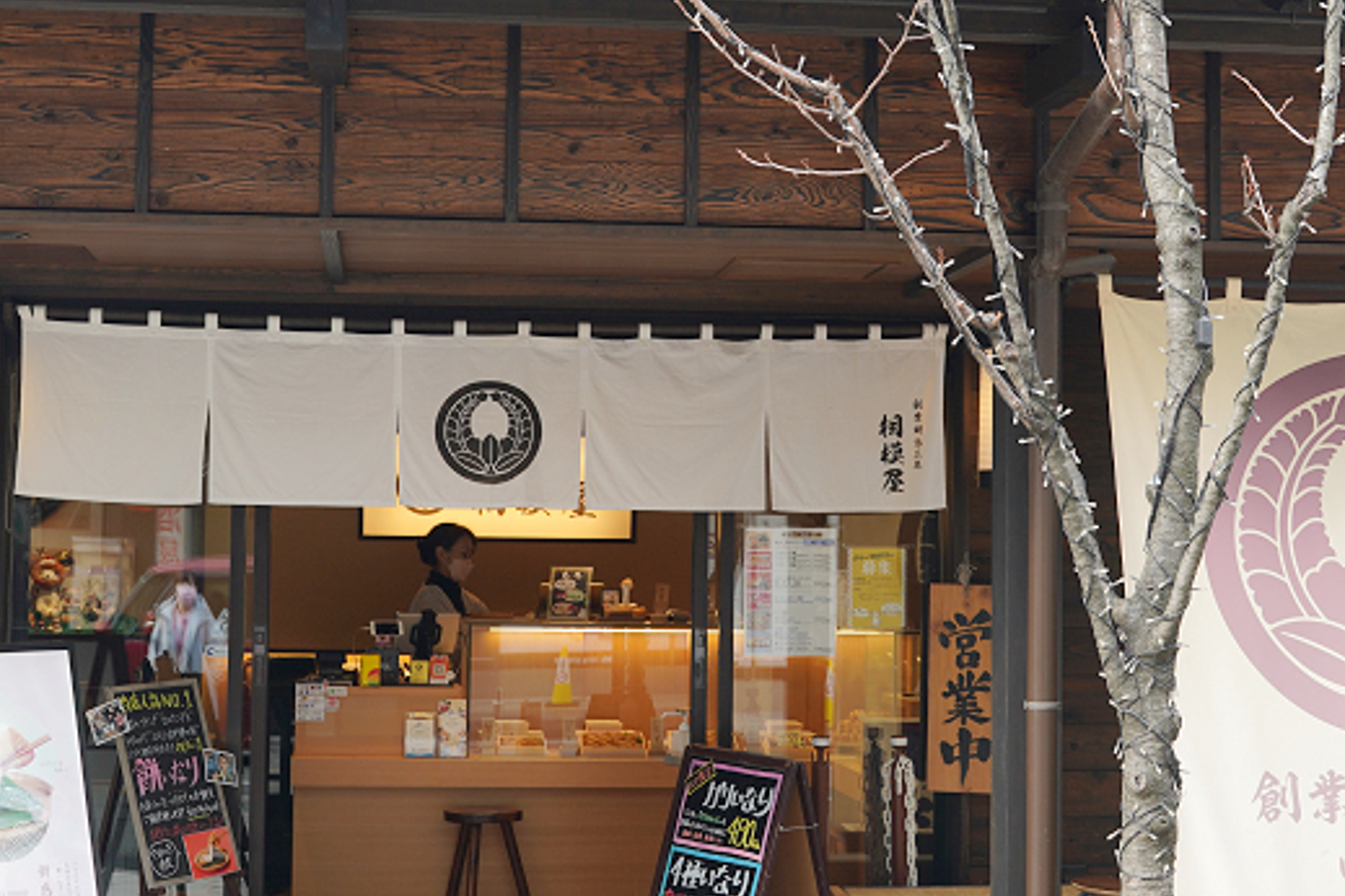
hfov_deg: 30.1
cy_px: 350
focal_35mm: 67
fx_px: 2503
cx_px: 705
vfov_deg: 20.3
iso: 125
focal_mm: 29
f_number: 4
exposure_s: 1/60
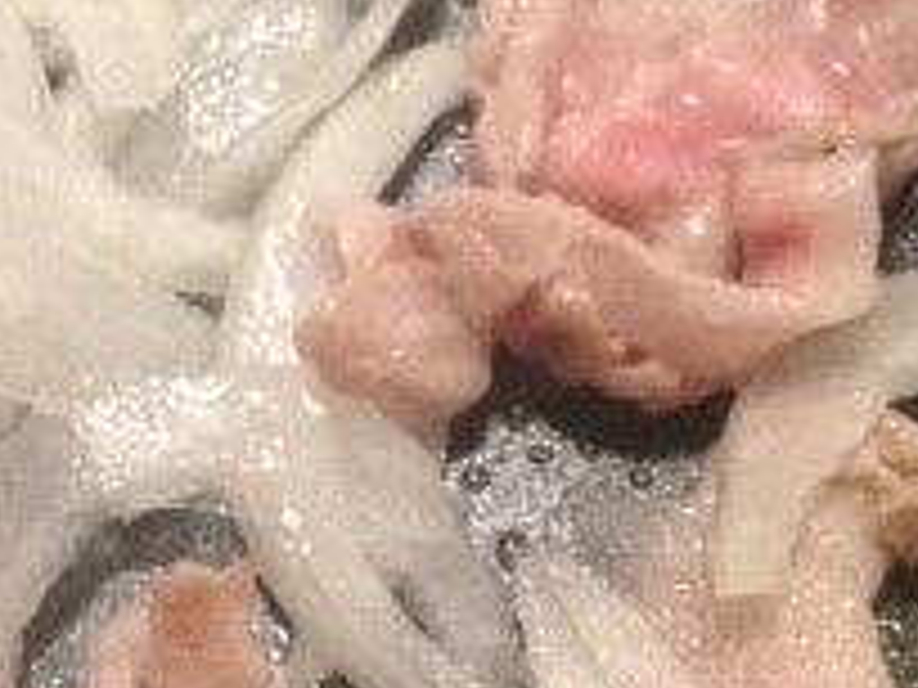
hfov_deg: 17.6
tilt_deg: -70.1
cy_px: 238
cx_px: 63
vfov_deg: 13.4
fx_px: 2917
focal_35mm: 110
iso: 250
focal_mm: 4.28
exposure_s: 1/20
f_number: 2.4
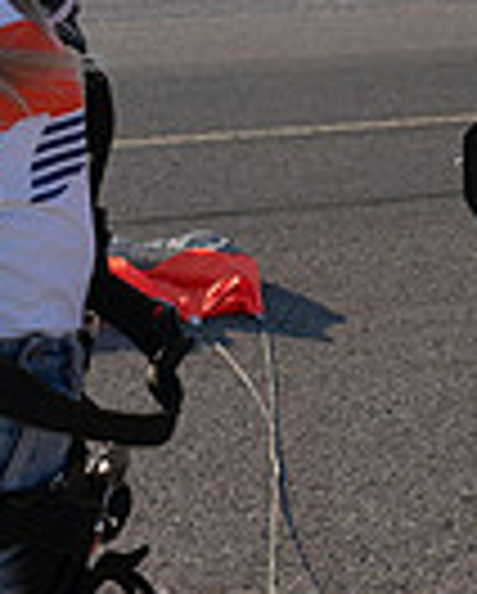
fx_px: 1743
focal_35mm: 99
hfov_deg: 15.4
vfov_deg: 18.8
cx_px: 446
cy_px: -16
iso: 800
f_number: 6.3
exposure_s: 1/2000
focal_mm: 24
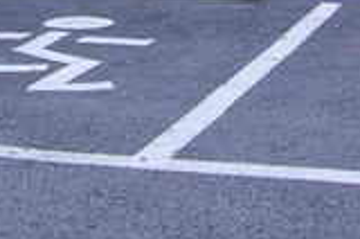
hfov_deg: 17.3
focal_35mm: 118
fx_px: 1178
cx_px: 264
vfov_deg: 10.8
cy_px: -188
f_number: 7.1
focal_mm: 18
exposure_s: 1/30
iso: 450
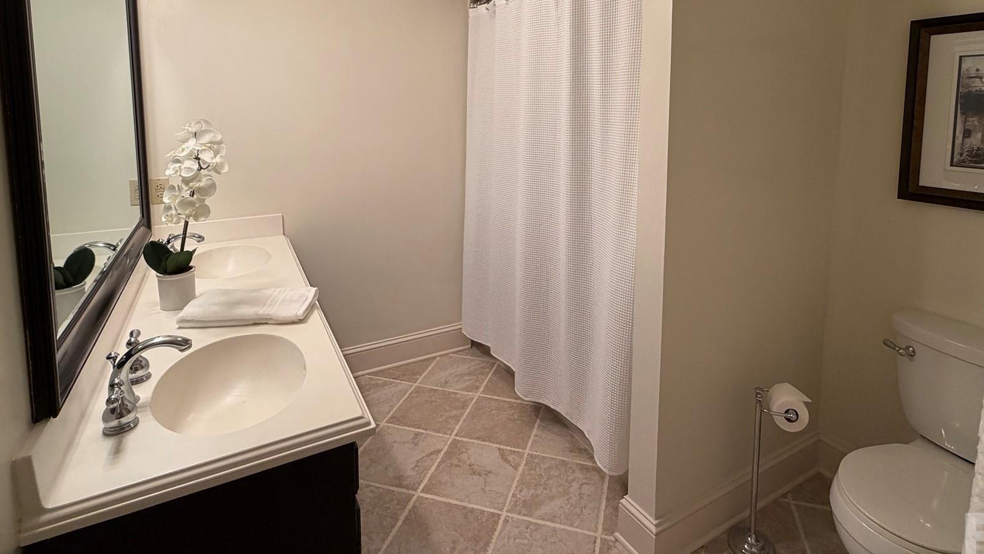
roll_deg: +0.2
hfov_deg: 86.5
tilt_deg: -5.5
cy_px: 153
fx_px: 522
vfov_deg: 53.8
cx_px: 521
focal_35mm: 20
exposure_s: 1/60
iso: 200
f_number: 2.2
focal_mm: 2.22
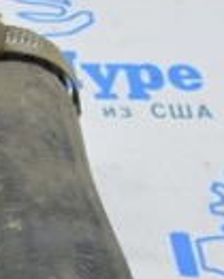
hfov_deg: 7.9
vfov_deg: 11.0
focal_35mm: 171
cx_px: -422
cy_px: 359
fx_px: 1418
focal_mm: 25
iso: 400
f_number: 5.6
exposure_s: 1/20
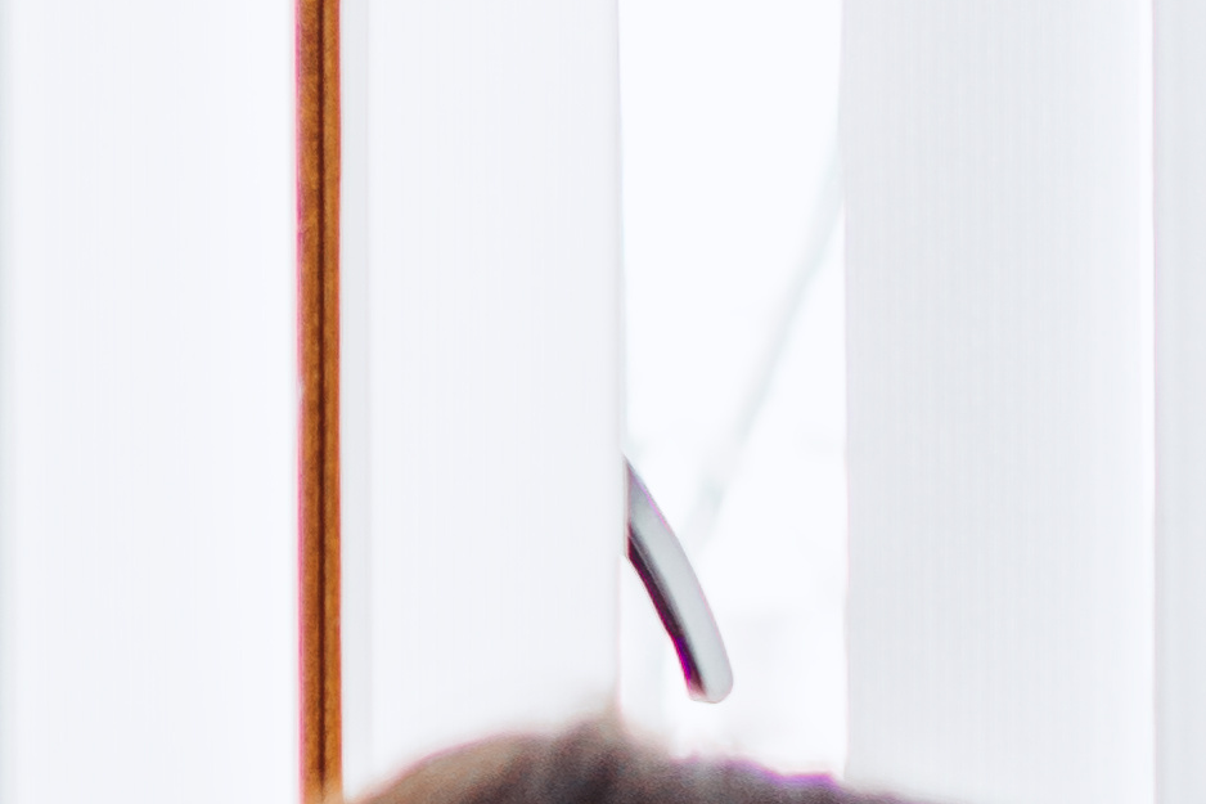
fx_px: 7502
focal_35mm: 224
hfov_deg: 8.0
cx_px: 3477
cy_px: 1792
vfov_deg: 5.9
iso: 100
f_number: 1.4
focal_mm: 35
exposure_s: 1/400
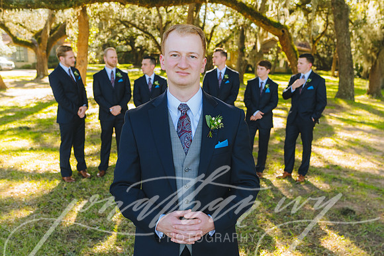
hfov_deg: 51.4
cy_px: 135
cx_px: 205
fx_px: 398
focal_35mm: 37
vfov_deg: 35.6
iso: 400
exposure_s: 1/320
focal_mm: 35
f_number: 4
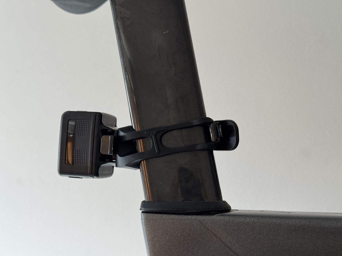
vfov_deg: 30.3
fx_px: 474
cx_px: 171
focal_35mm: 48
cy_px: 128
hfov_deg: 39.7
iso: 125
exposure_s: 1/60
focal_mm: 6.76
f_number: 1.78
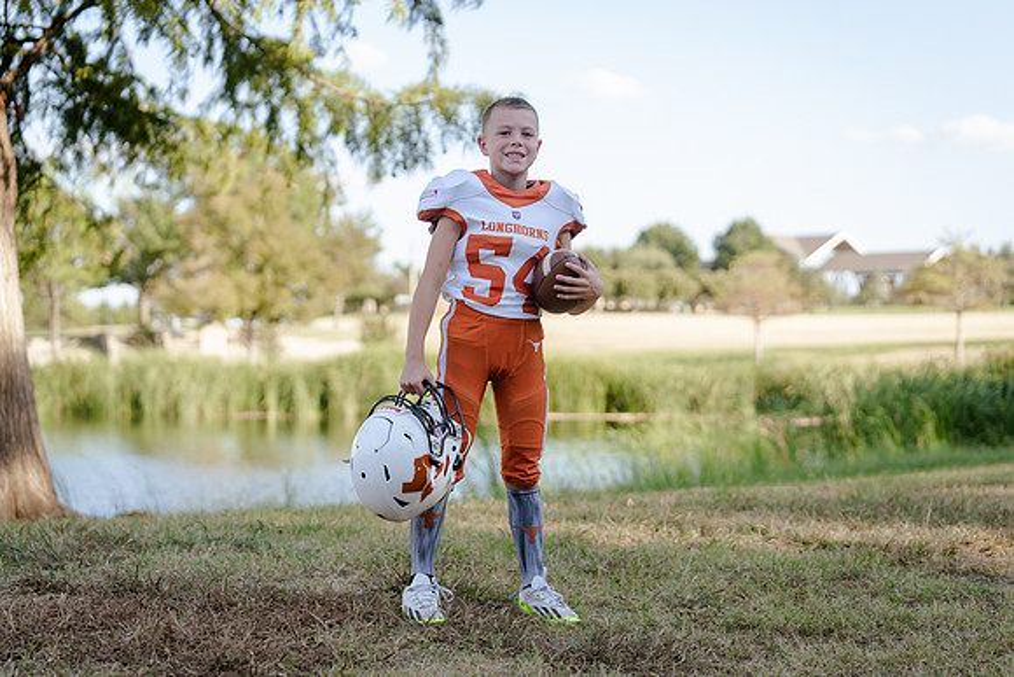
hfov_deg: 28.8
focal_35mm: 70
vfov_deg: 19.5
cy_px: 338
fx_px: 1972
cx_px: 507
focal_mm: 70
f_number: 3.2
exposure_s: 1/320
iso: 125
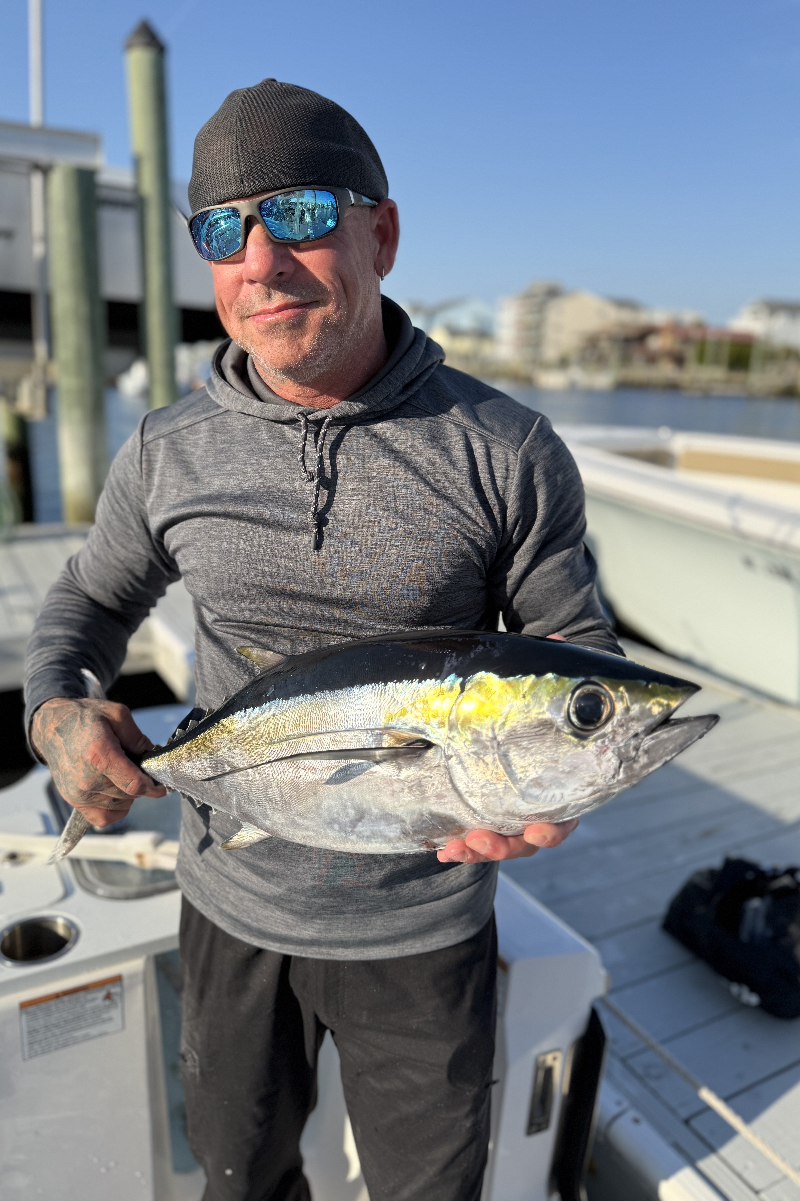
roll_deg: -1.4
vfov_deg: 71.5
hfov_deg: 51.3
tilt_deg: -14.2
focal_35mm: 25
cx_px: 399
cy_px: 600
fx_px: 833
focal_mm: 6.76
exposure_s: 1/4975
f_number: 1.78
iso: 100
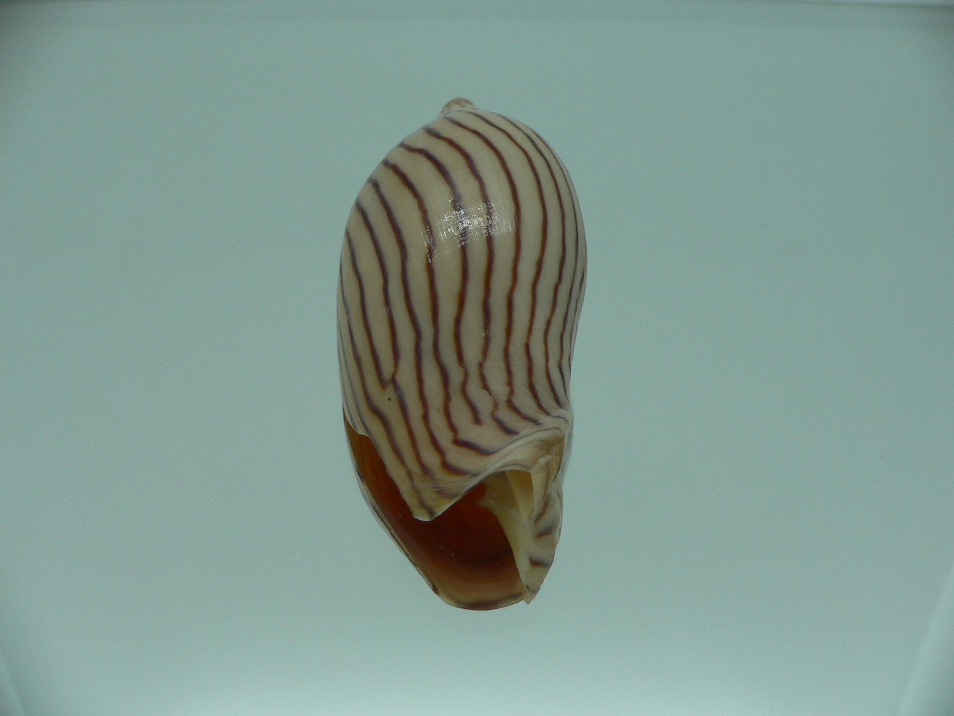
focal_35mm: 35
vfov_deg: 40.7
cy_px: 358
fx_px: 965
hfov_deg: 52.6
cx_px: 477
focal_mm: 4.6
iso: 80
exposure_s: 1/80
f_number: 2.8
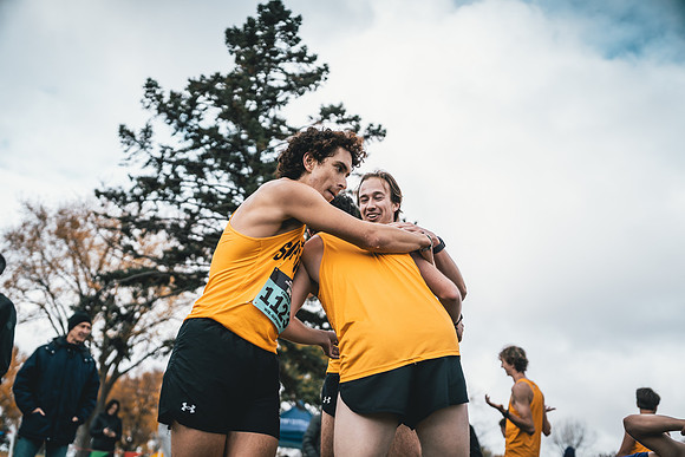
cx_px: 342
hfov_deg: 57.2
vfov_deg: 40.0
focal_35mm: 33
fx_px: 628
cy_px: 228
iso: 200
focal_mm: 33
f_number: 2
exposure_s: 1/3200
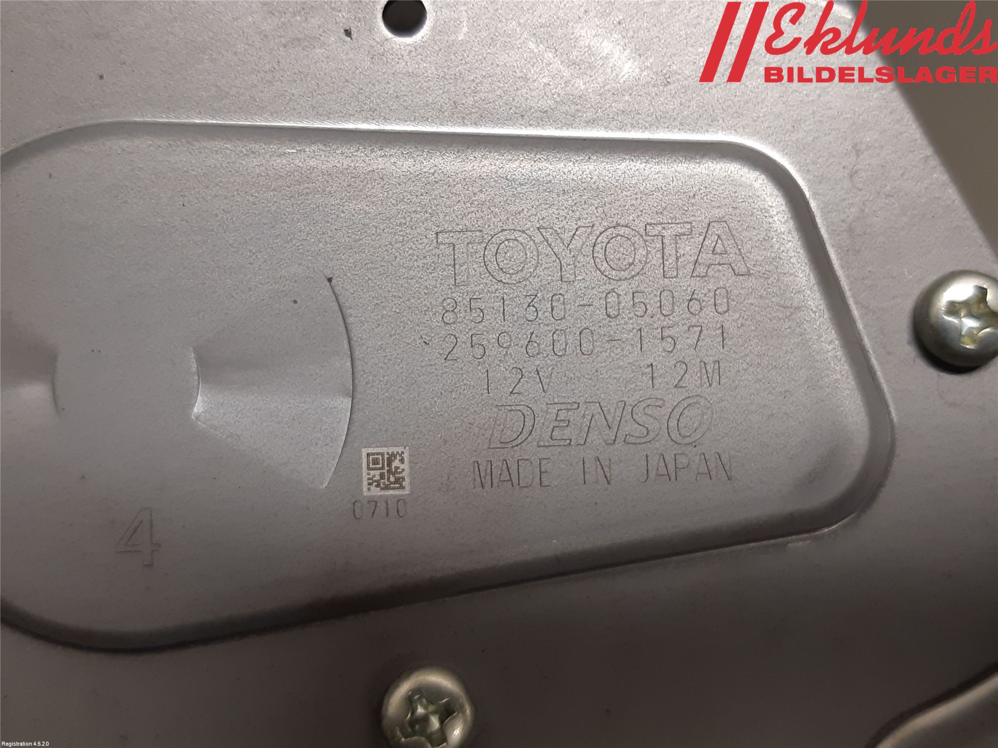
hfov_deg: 67.3
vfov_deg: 53.1
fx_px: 750
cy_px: 374
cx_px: 499
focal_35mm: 26
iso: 100
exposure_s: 1/50
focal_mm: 3.93
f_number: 1.7
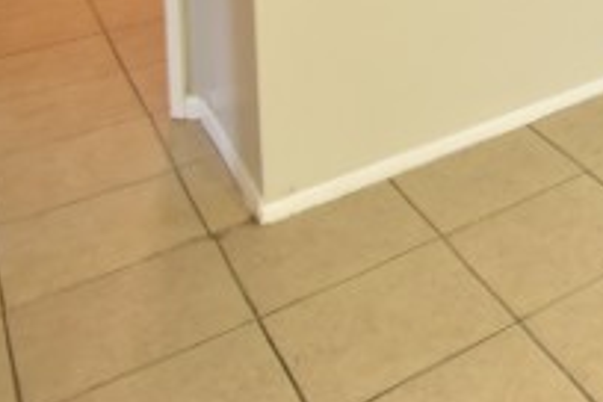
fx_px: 888
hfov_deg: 28.0
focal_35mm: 53
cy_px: -296
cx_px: 857
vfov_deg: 19.7
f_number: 3.5
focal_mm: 10
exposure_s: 1/20
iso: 800
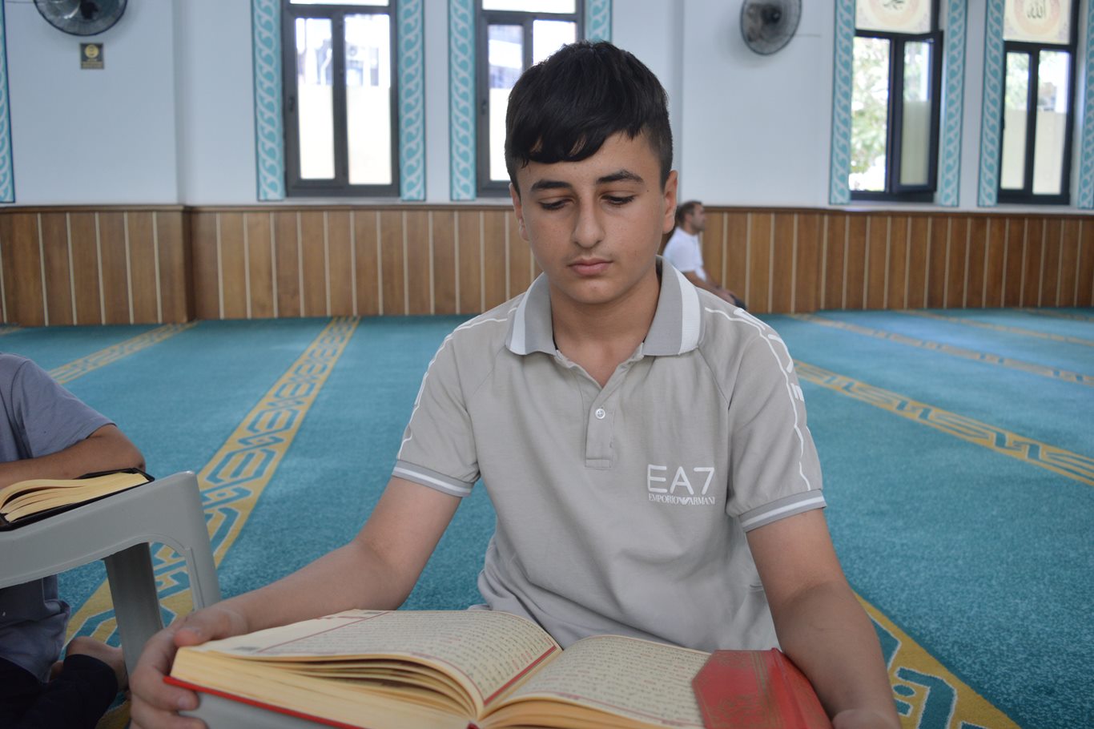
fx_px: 820
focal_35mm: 27
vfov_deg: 47.9
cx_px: 547
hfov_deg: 67.4
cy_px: 364
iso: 400
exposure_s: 1/60
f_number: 4
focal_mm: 18
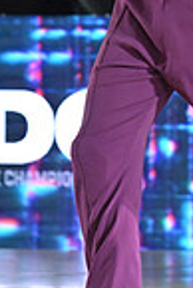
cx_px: 168
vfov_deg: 3.0
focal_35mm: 679
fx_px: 5447
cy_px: -123
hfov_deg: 2.0
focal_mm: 170
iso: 2000
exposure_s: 1/250
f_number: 4
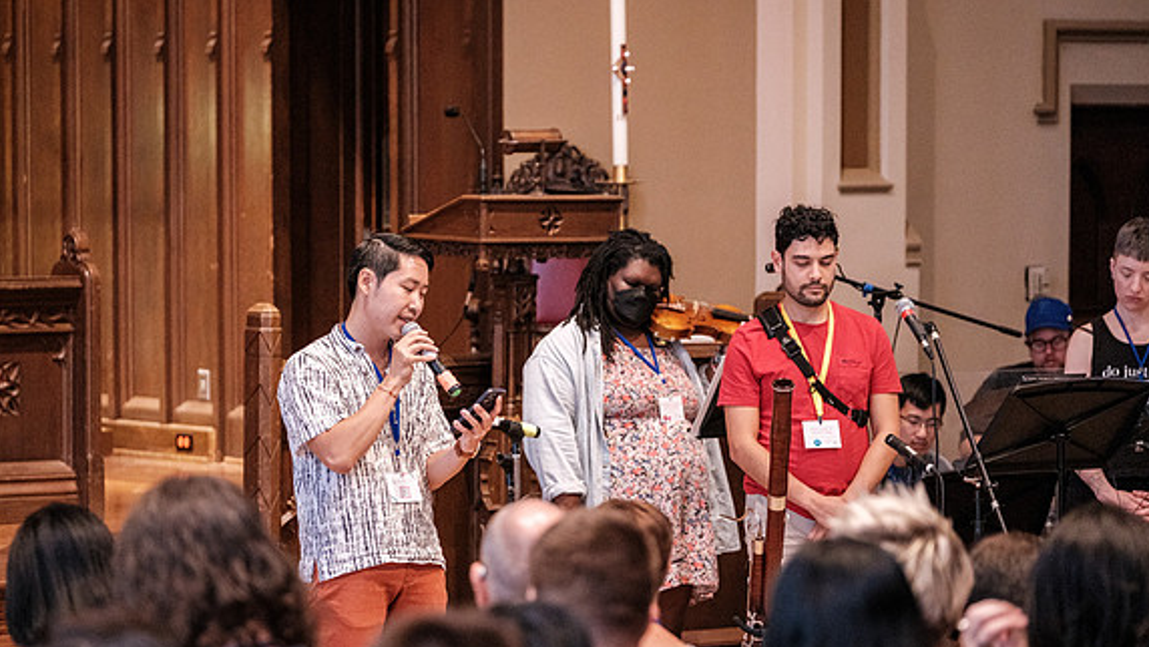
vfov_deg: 7.2
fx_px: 5150
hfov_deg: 12.7
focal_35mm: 169
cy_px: 322
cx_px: 579
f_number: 2.8
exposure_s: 1/125
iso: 2500
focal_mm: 106
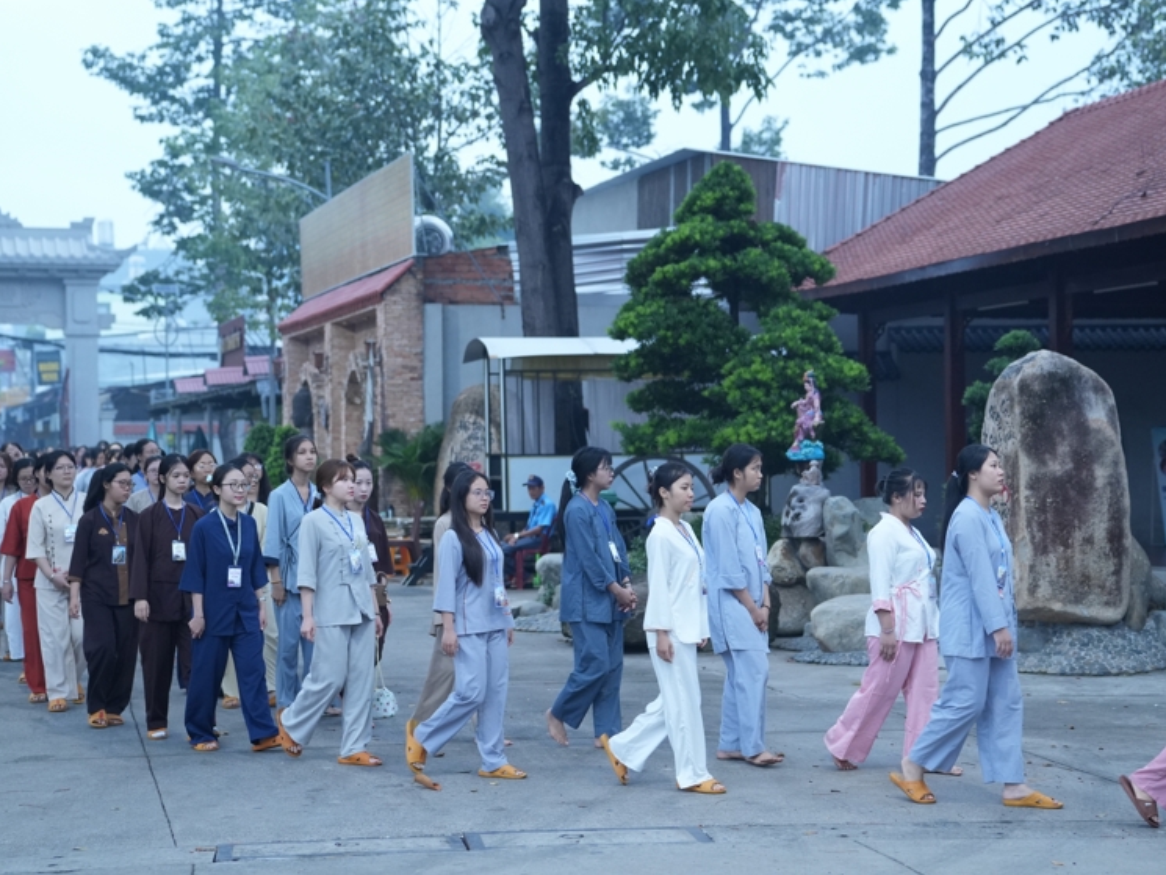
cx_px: 594
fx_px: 2628
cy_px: 426
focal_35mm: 78
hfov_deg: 25.0
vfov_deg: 18.9
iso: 2000
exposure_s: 1/160
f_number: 2.8
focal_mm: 62
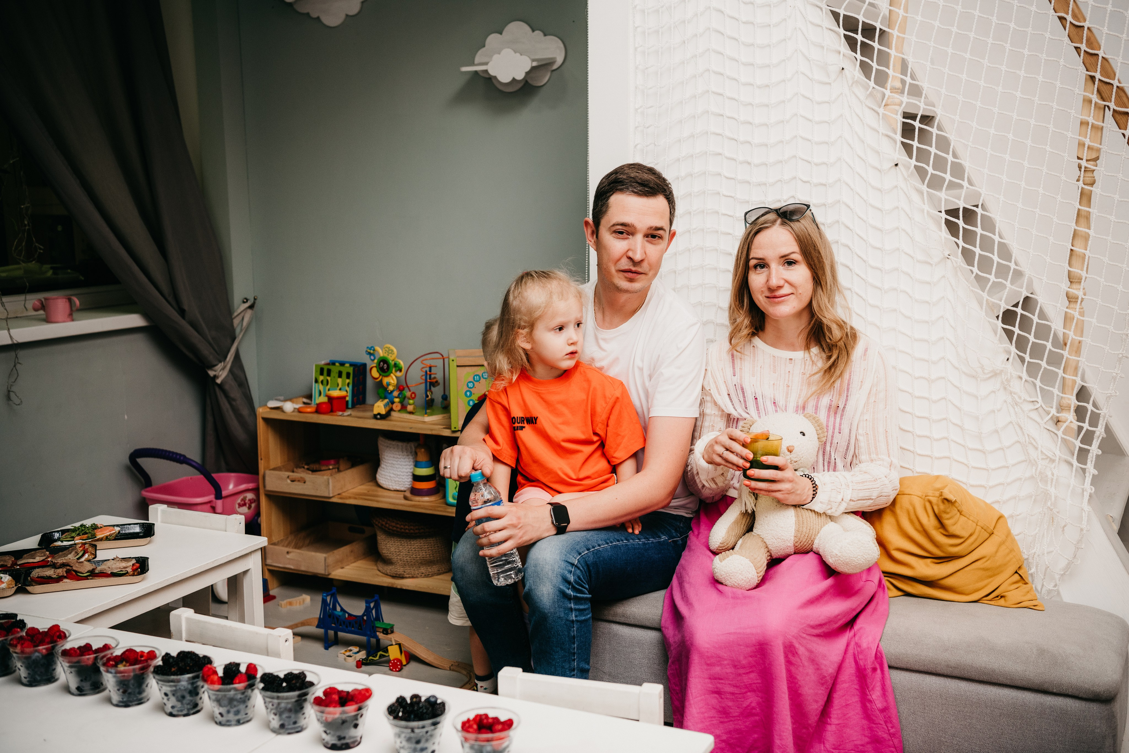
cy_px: 376
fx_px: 1380
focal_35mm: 44
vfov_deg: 30.5
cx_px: 564
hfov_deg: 44.5
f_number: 3.5
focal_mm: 44
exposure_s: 1/160
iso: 160
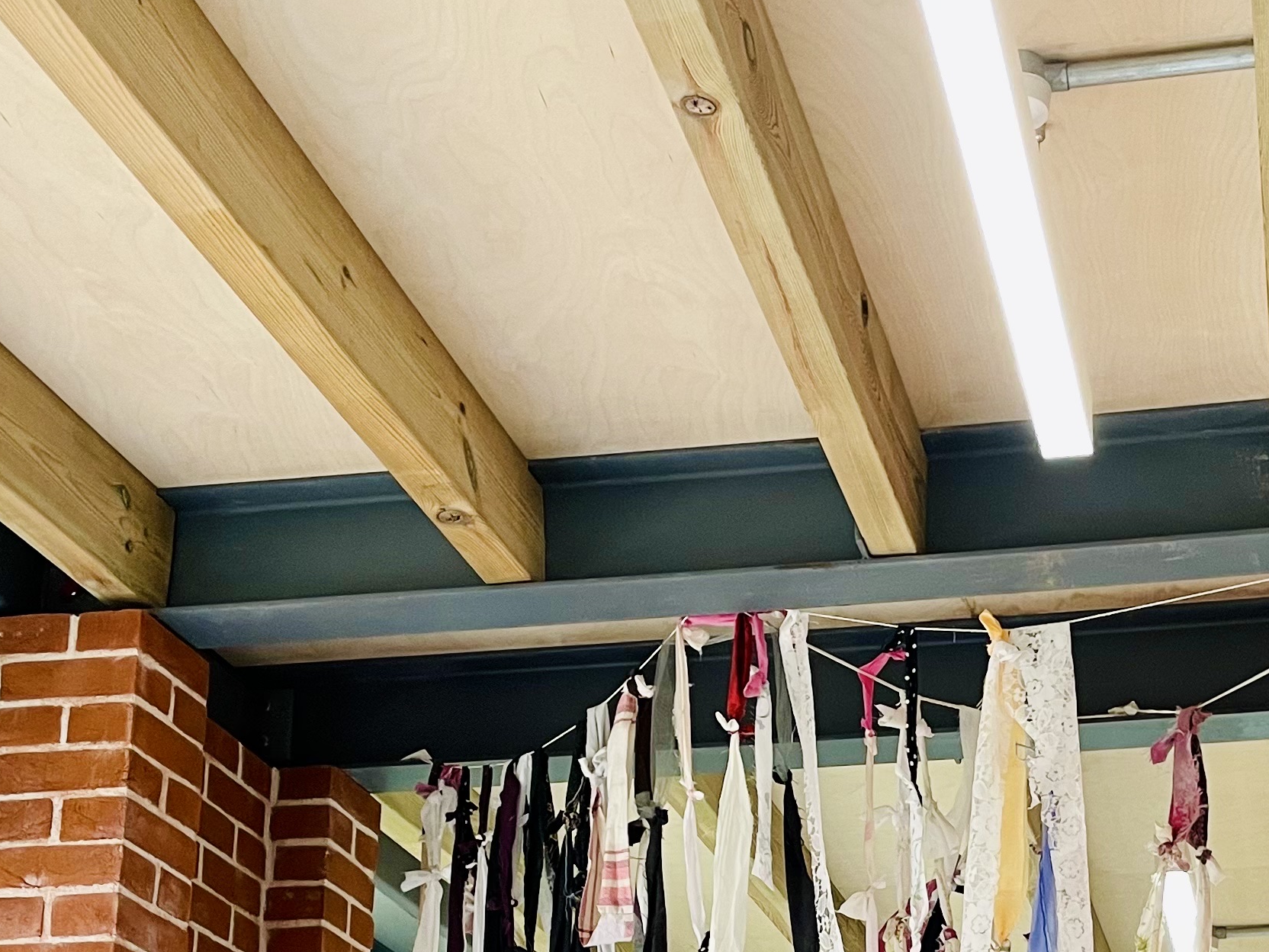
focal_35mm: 63
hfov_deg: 30.1
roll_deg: +0.5
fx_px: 2310
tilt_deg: +13.5
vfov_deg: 21.8
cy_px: 1090
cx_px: 990
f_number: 1.6
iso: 160
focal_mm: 4.2
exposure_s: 1/60
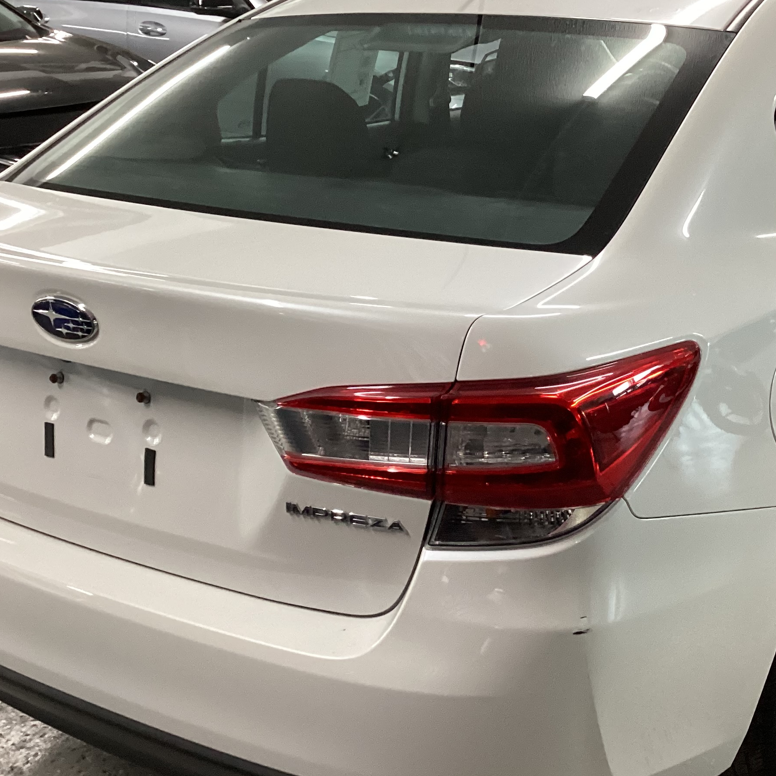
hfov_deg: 33.9
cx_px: 462
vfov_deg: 34.0
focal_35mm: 50
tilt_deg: -20.2
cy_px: 409
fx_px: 1268
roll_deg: -1.4
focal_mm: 3.3
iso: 200
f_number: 2.4
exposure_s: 1/60
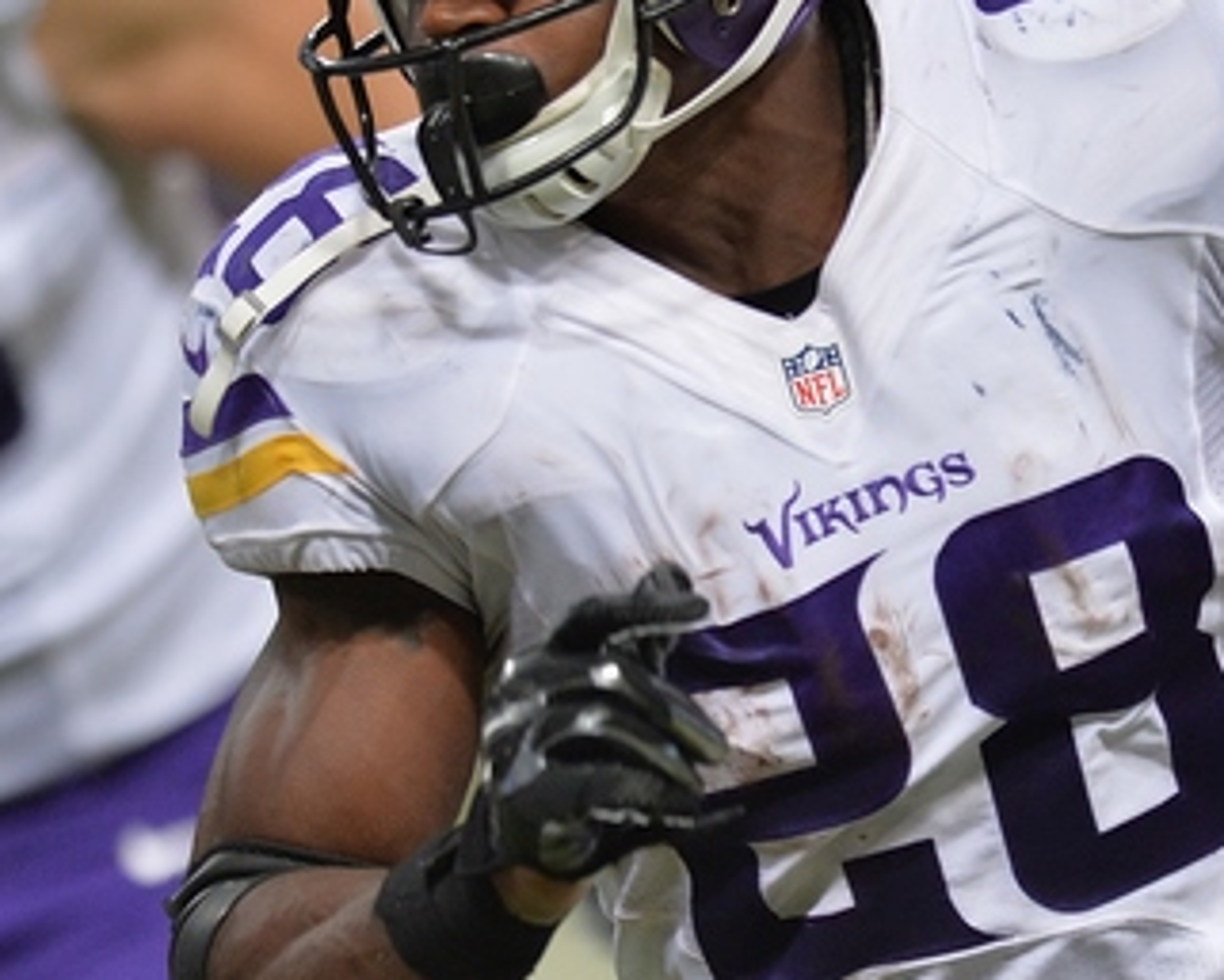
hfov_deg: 2.4
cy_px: 362
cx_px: 770
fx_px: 29642
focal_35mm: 818
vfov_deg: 1.9
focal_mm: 400
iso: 2500
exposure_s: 1/1600
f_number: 2.8
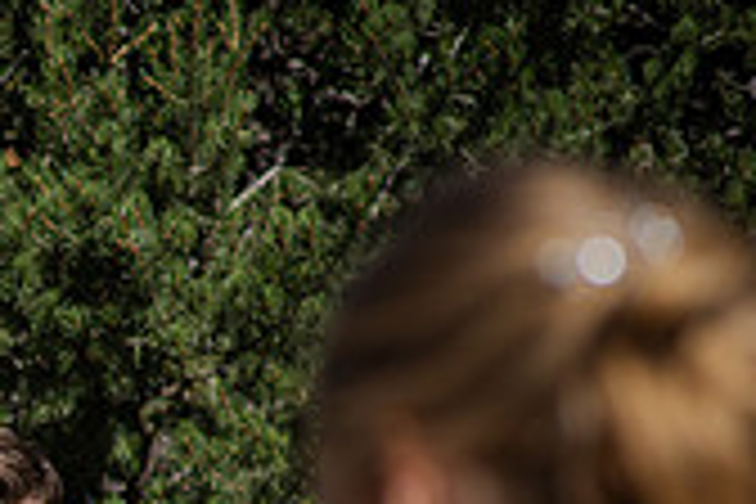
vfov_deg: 4.6
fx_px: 6174
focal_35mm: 294
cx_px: -459
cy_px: 855
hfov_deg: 6.9
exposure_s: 1/1600
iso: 200
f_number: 3.2
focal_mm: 85
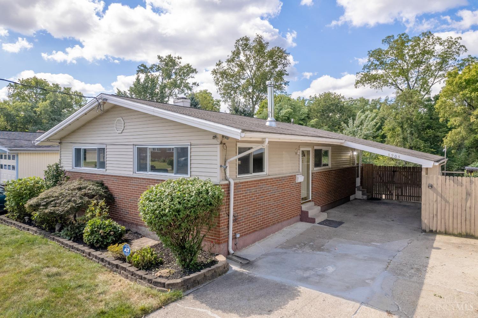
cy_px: 159
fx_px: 292
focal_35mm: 22
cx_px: 239
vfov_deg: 57.2
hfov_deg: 78.6
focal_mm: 8.38
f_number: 2.8
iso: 100
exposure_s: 1/350
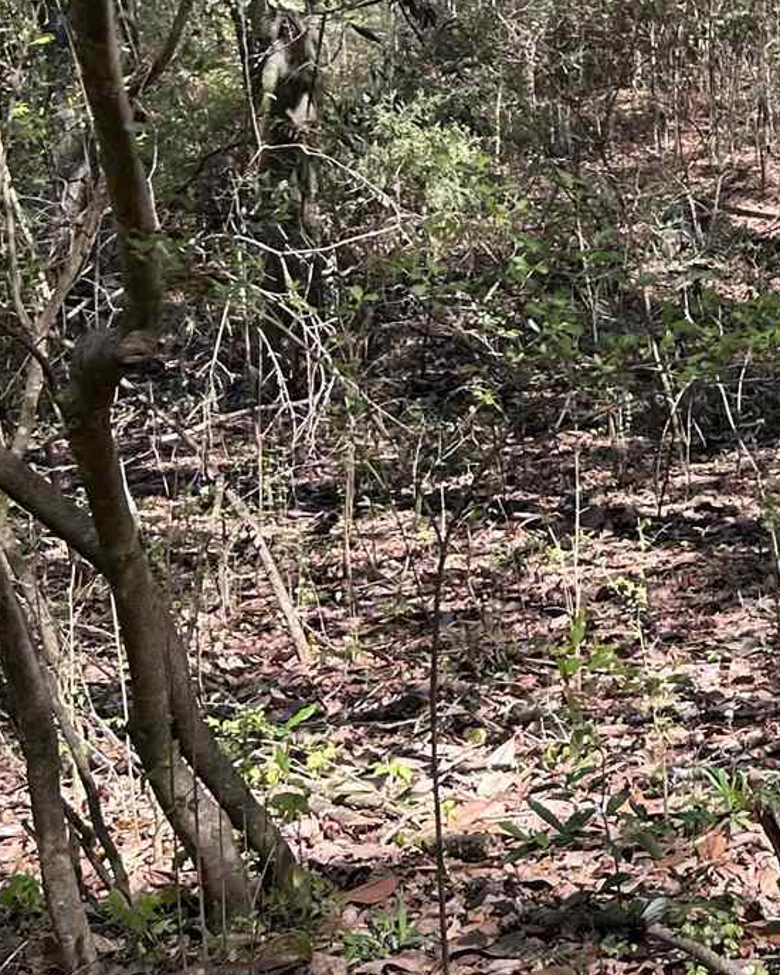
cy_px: 222
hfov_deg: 16.9
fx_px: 2454
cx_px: 1048
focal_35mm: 85
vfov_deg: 22.2
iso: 50
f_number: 1.5
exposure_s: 1/310
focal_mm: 5.7
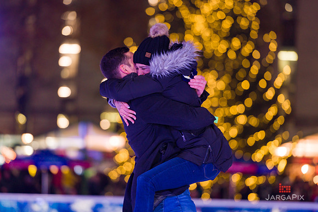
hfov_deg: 10.3
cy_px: 106
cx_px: 159
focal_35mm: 200
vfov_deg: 6.9
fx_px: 1766
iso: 2000
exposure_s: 1/200
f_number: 3.2
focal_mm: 200
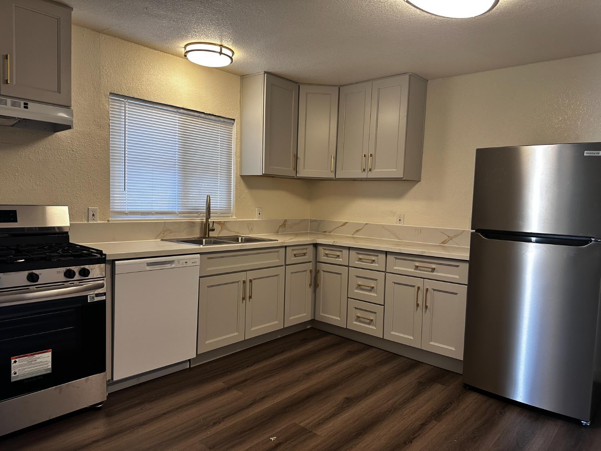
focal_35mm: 24
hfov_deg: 71.6
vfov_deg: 56.8
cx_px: 300
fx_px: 417
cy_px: 226
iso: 160
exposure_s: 1/120
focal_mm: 6.86
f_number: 1.78
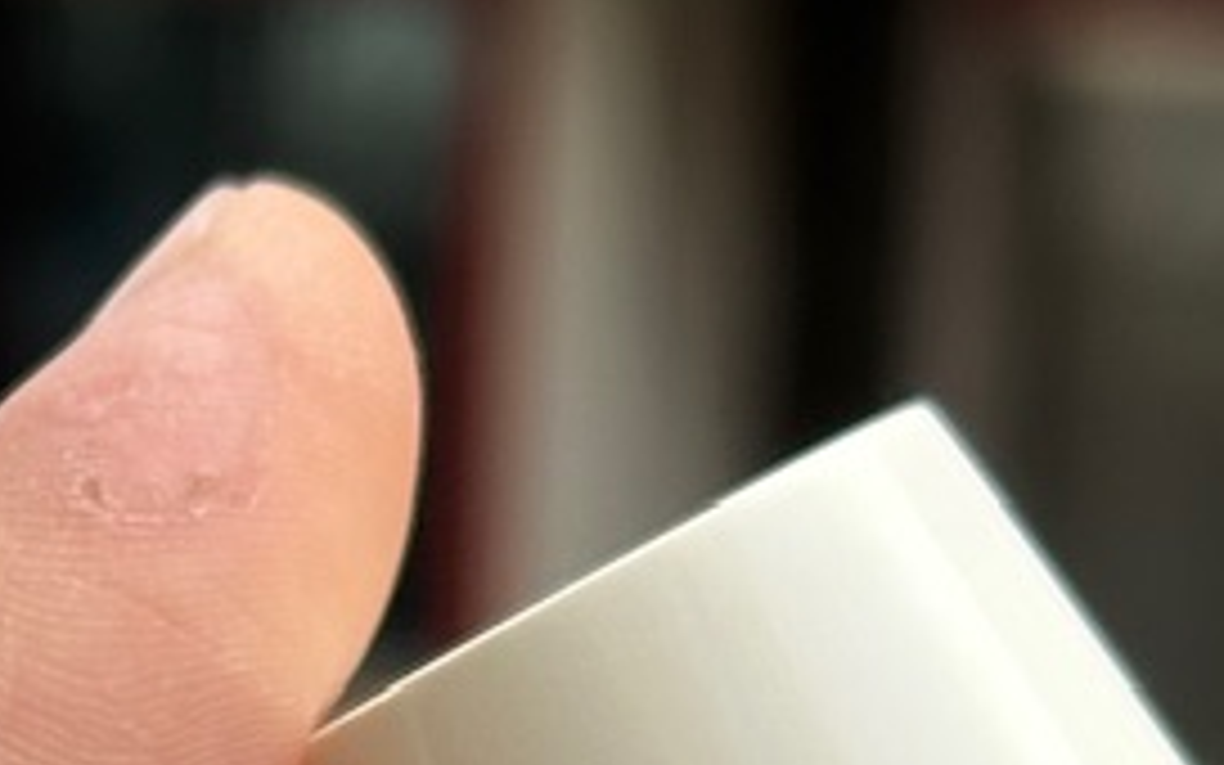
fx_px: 7973
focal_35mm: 239
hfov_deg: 8.6
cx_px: -392
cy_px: 2133
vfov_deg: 5.2
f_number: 1.78
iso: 64
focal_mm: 6.86
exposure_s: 1/990
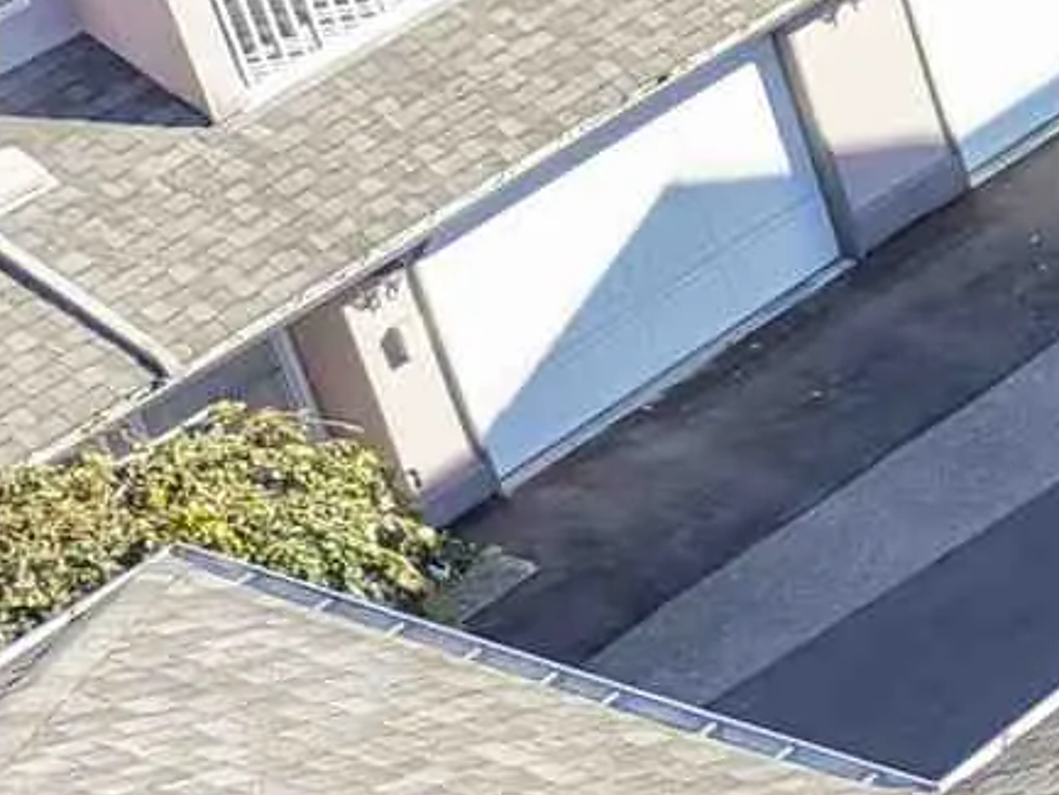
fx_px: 4988
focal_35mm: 163
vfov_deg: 8.9
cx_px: 3691
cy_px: -357
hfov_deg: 8.7
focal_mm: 8.67
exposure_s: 1/2000
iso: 400
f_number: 1.8
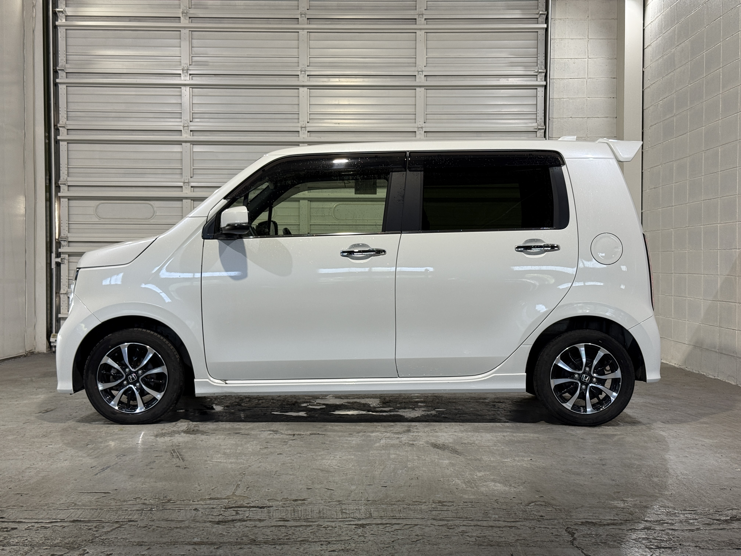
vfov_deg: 30.3
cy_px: 278
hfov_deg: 39.7
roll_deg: -0.3
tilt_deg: -0.7
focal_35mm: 48
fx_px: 1028
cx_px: 370
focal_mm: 6.76
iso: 64
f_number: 1.78
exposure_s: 1/60
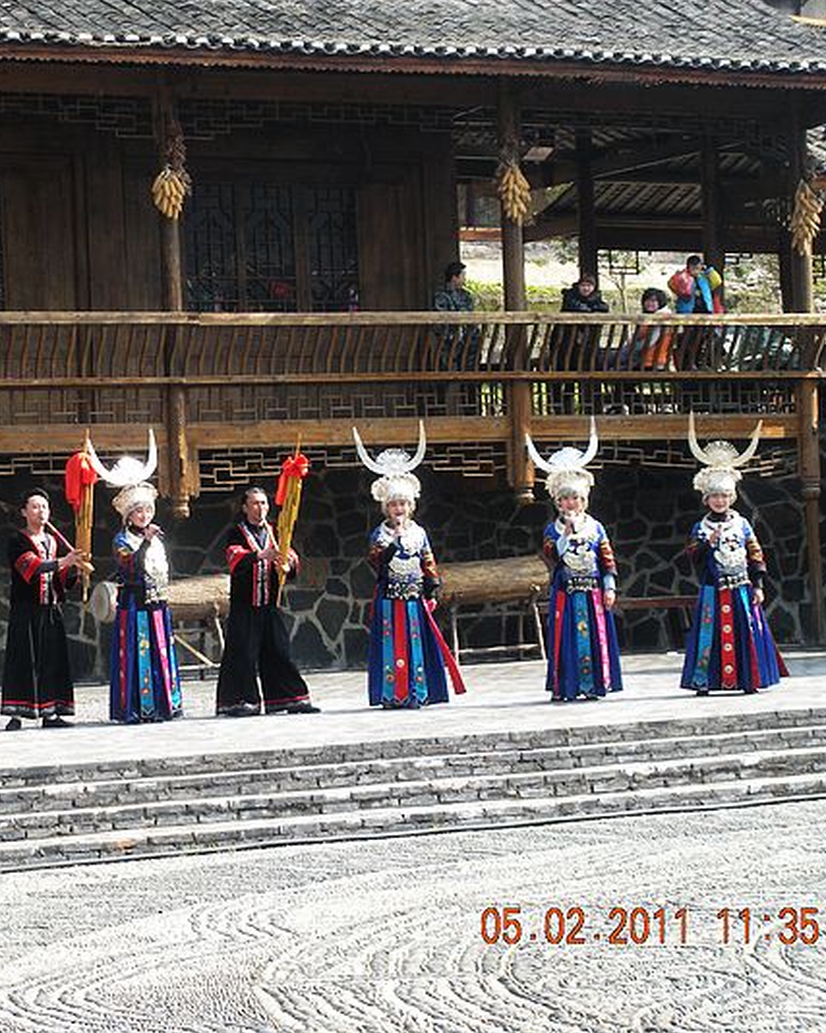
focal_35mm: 106
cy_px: 516
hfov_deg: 14.5
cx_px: 215
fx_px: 3240
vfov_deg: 18.1
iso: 87
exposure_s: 1/134
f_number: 4.8
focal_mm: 14.2
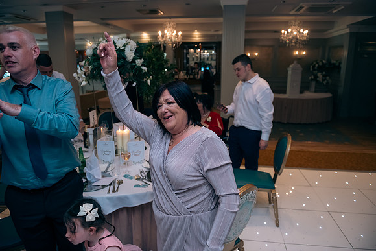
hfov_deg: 73.7
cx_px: 188
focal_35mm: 24
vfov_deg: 53.2
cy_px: 126
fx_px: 251
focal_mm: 24
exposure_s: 1/160
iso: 640
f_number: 3.5
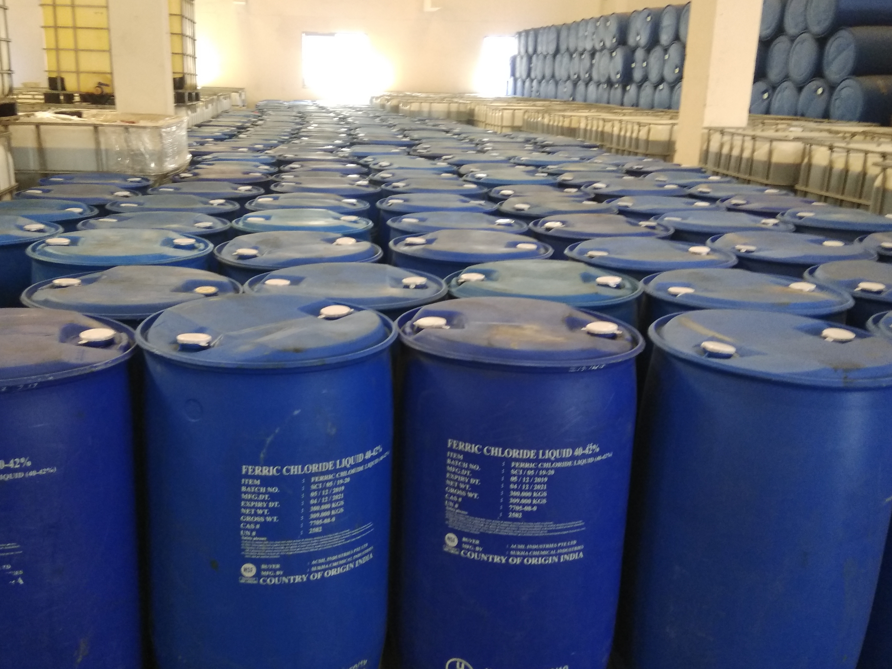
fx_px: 696
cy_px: 329
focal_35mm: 27
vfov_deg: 51.4
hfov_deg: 65.1
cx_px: 389
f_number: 2
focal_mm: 3.57
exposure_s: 1/25
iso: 400
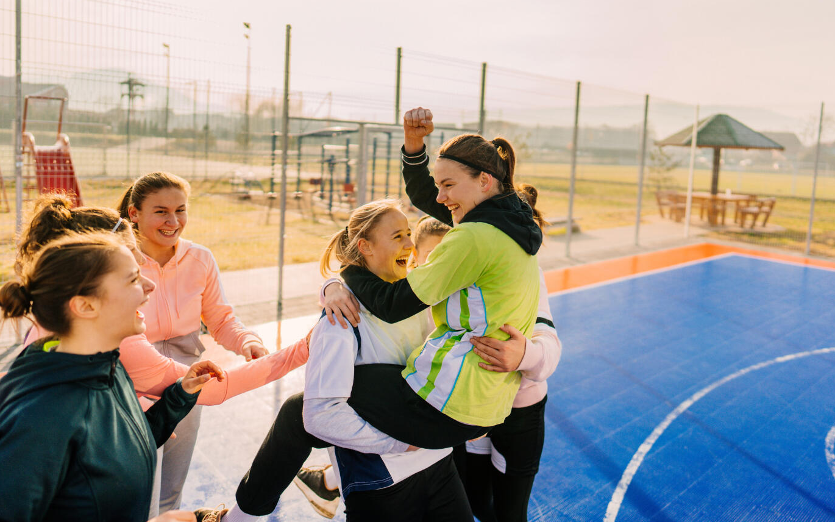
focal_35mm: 25
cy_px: 248
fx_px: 569
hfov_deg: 72.5
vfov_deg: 49.3
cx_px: 421
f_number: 1.4
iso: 100
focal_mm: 24
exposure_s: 1/3200
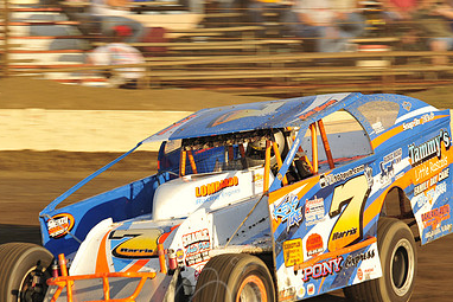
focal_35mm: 235
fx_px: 2958
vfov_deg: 5.9
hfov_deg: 8.8
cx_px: 193
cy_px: 206
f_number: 11
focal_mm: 155
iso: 400
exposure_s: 1/320
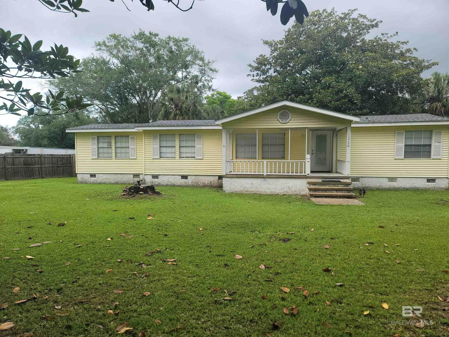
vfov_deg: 54.9
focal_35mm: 25
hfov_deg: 69.4
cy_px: 168
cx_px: 224
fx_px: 324
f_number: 1.8
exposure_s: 1/236
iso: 20
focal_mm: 7
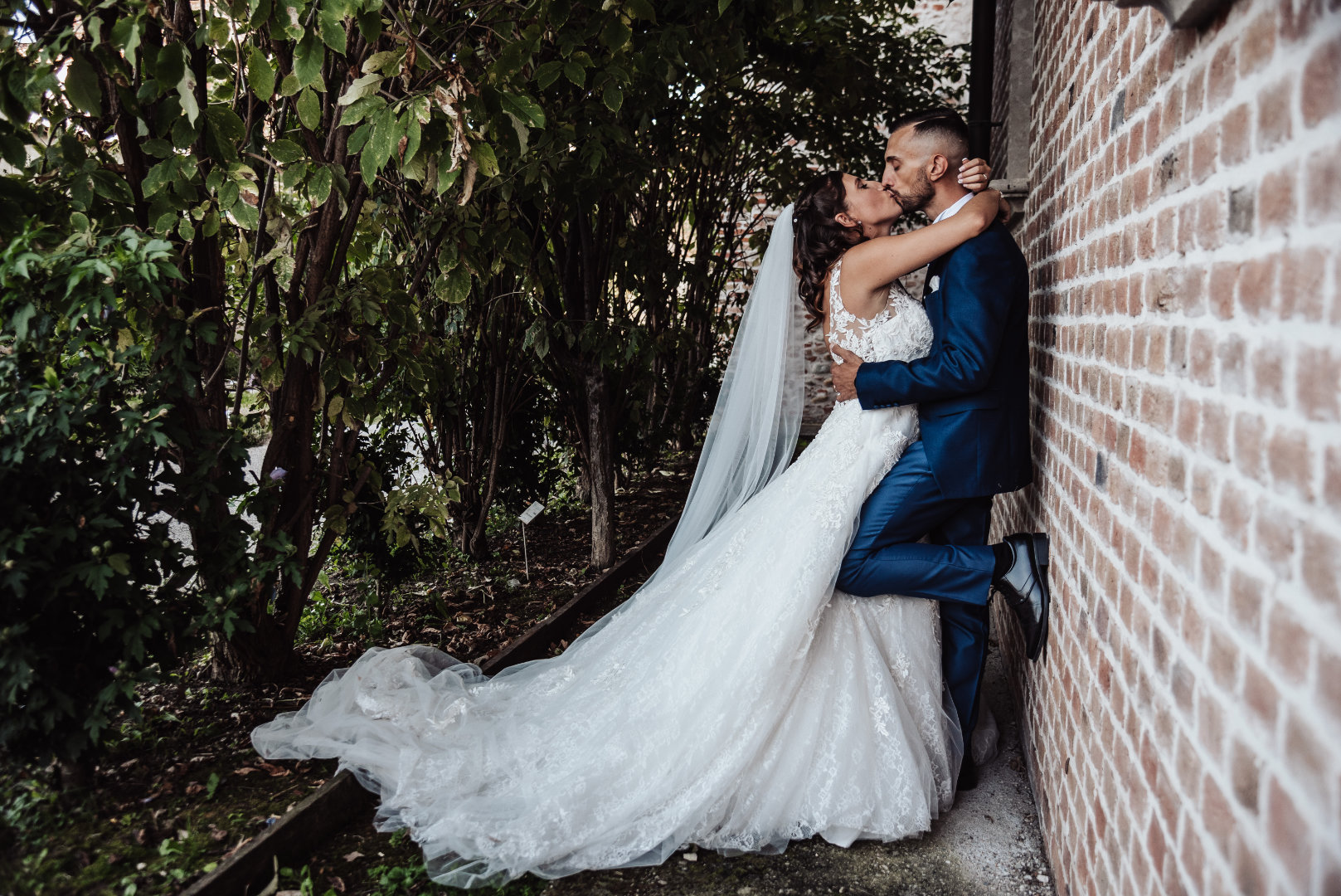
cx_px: 670
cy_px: 448
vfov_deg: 42.4
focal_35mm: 31
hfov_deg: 60.3
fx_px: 1155
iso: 320
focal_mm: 31
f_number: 4
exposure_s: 1/200
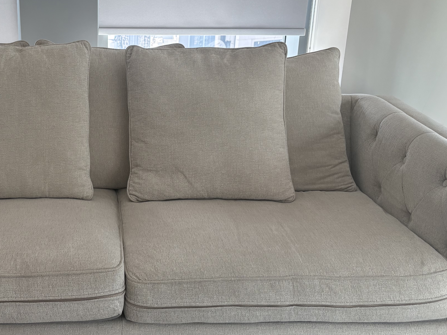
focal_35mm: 46
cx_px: 100
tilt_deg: -18.9
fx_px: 594
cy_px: 125
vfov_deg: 31.4
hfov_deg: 39.9
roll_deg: +0.5
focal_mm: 5.96
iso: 64
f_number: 1.6
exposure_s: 1/249
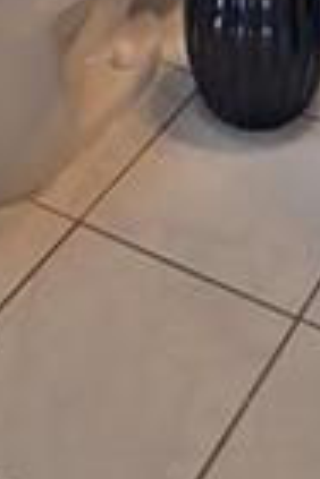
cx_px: 301
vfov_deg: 13.6
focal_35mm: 87
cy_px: -761
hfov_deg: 15.5
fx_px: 1160
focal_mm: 16
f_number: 4
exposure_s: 1/200
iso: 500
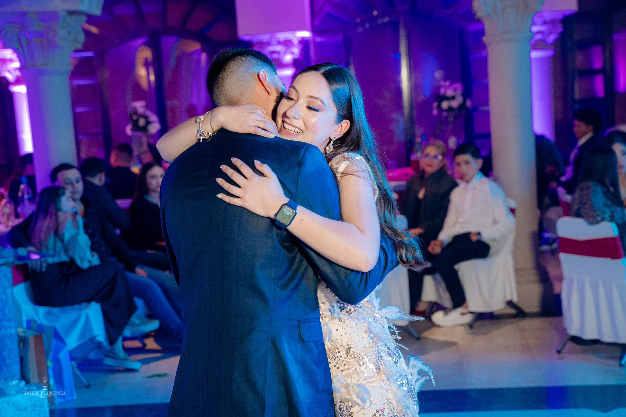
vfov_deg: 23.0
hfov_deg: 33.9
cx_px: 313
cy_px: 208
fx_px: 1026
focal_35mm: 59
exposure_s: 1/125
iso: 4000
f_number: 4.5
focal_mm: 59
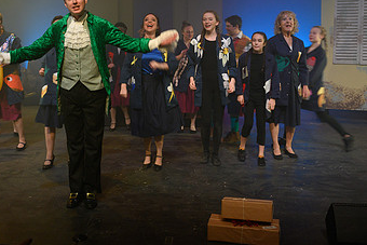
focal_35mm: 46
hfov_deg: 42.5
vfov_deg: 28.9
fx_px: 469
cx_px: 147
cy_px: 69
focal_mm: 24
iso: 800
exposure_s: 1/40
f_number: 6.3
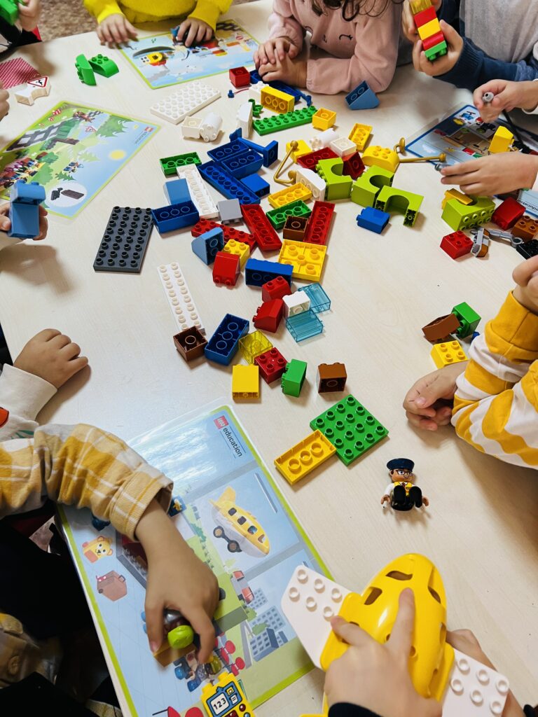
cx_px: 269
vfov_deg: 67.3
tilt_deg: -52.5
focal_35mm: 26
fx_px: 539
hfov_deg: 53.1
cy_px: 358
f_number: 1.5
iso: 80
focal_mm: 5.7
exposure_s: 1/50
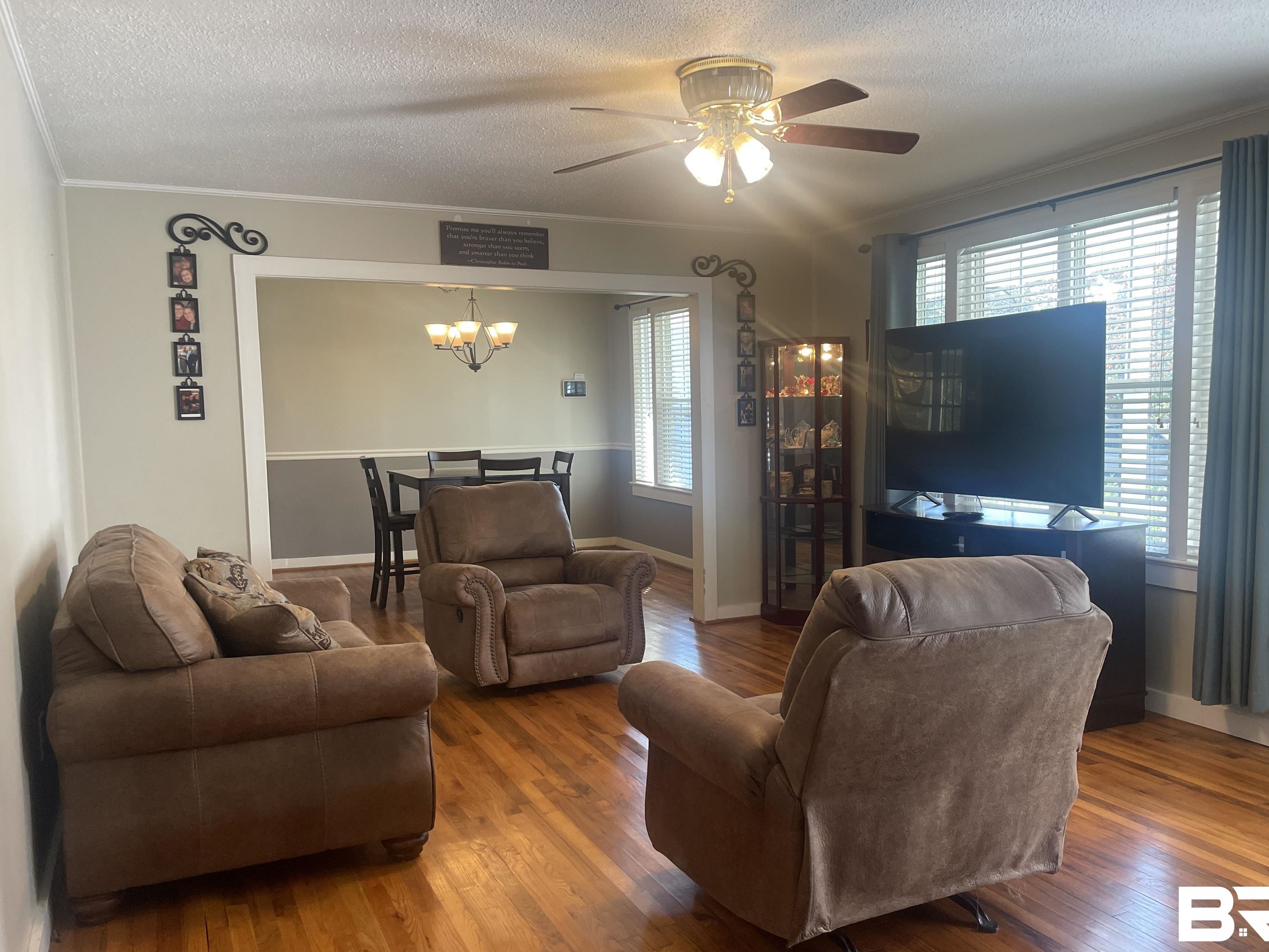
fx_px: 1063
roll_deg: +1.4
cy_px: 510
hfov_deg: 61.5
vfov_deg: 48.2
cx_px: 701
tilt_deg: -6.2
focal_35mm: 29
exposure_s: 1/120
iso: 125
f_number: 1.6
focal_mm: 4.2
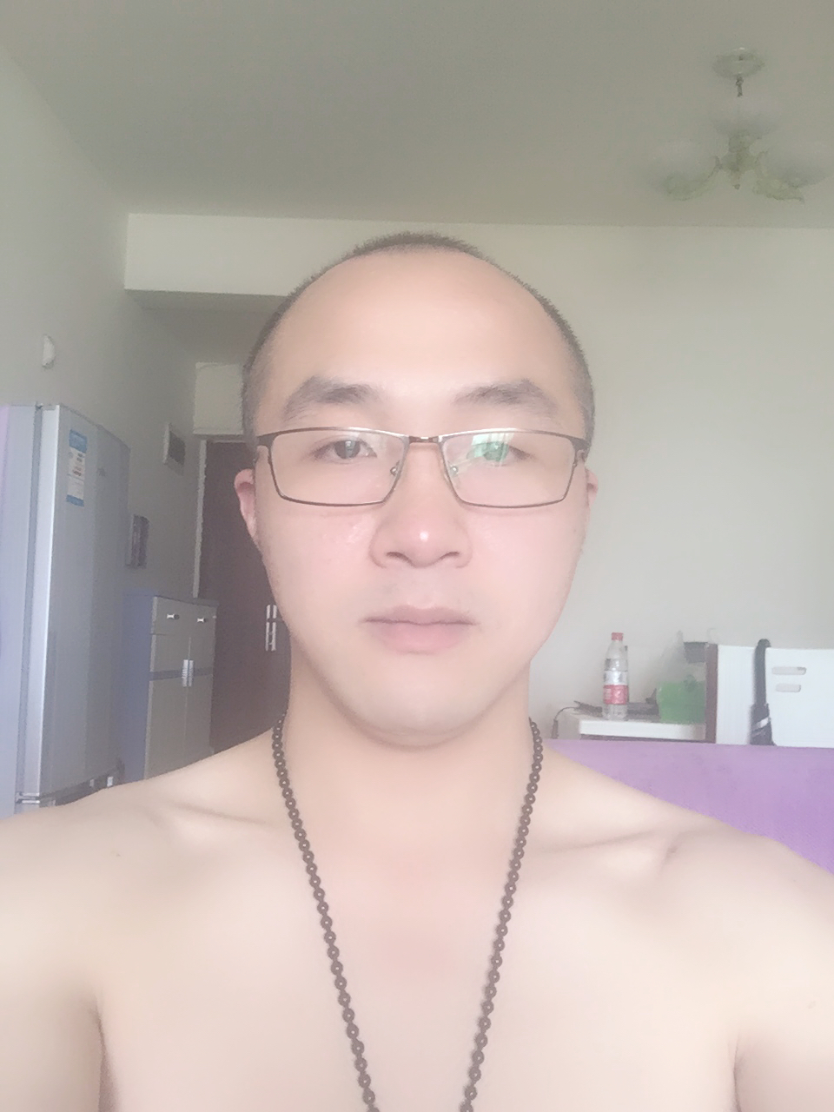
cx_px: 417
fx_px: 996
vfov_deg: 58.4
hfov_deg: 45.4
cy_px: 556
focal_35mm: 31
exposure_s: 1/33
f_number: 2.2
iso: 50
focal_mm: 2.65
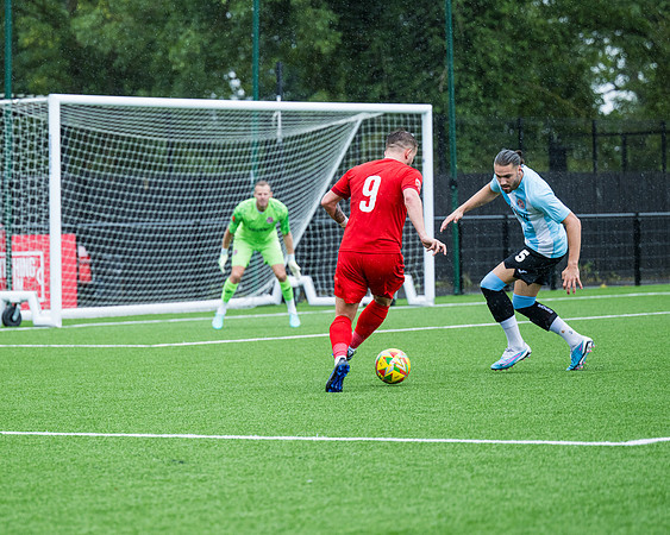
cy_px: 269
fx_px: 3537
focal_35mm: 178
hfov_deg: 10.8
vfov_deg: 8.7
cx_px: 245
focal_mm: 145
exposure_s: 1/1000
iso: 800
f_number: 4
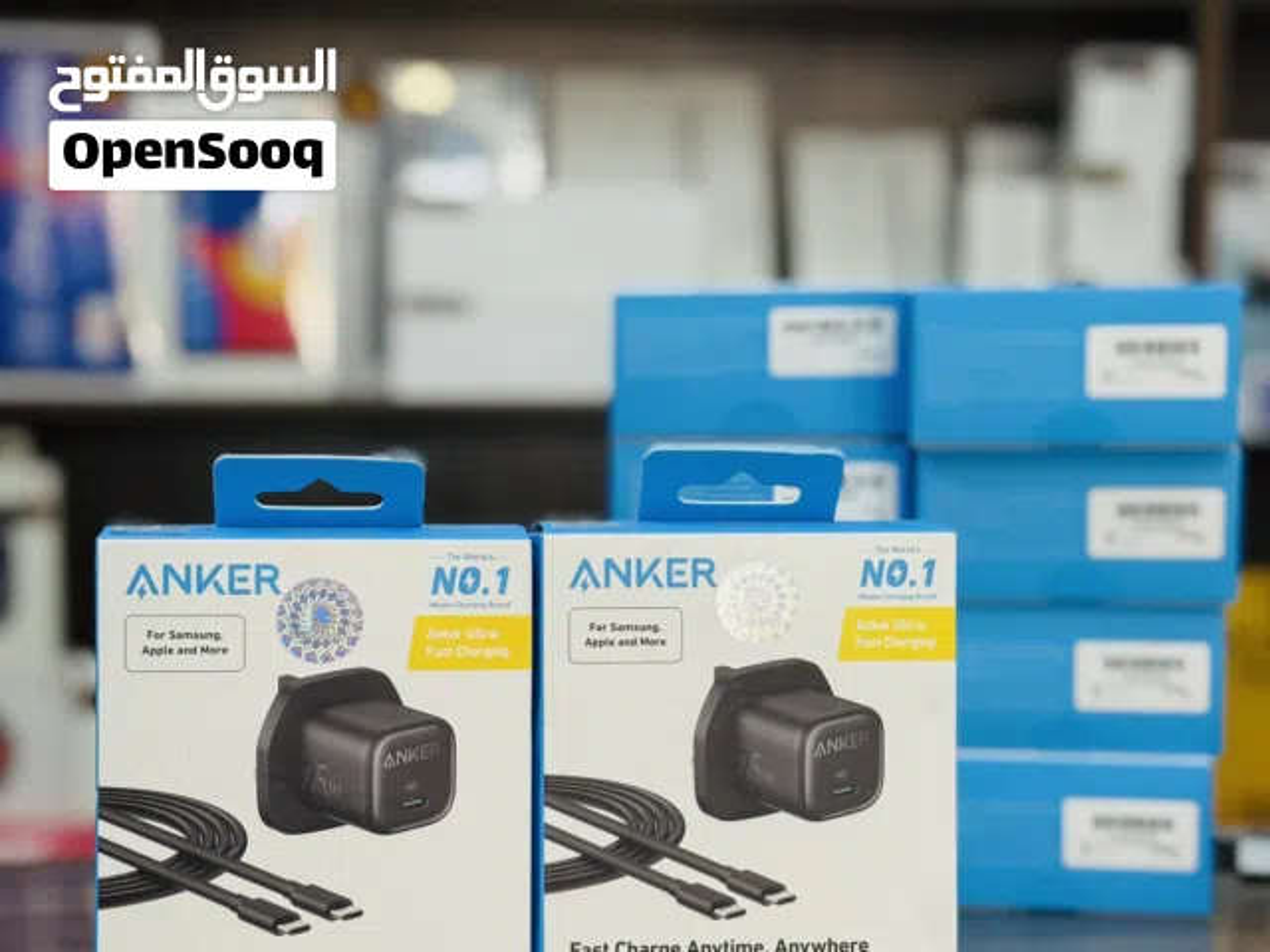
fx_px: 1761
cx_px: 635
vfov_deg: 30.3
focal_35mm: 48
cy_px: 476
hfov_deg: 39.7
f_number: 1.78
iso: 64
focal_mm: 6.76
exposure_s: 1/219
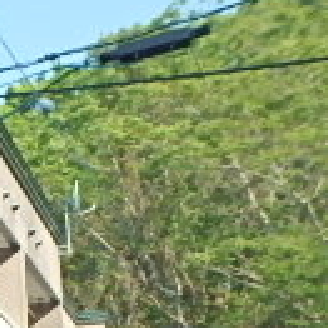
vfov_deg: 17.0
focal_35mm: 99
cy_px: 366
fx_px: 1061
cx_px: -471
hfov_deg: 13.0
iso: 125
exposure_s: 1/400
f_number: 3.8
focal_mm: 4
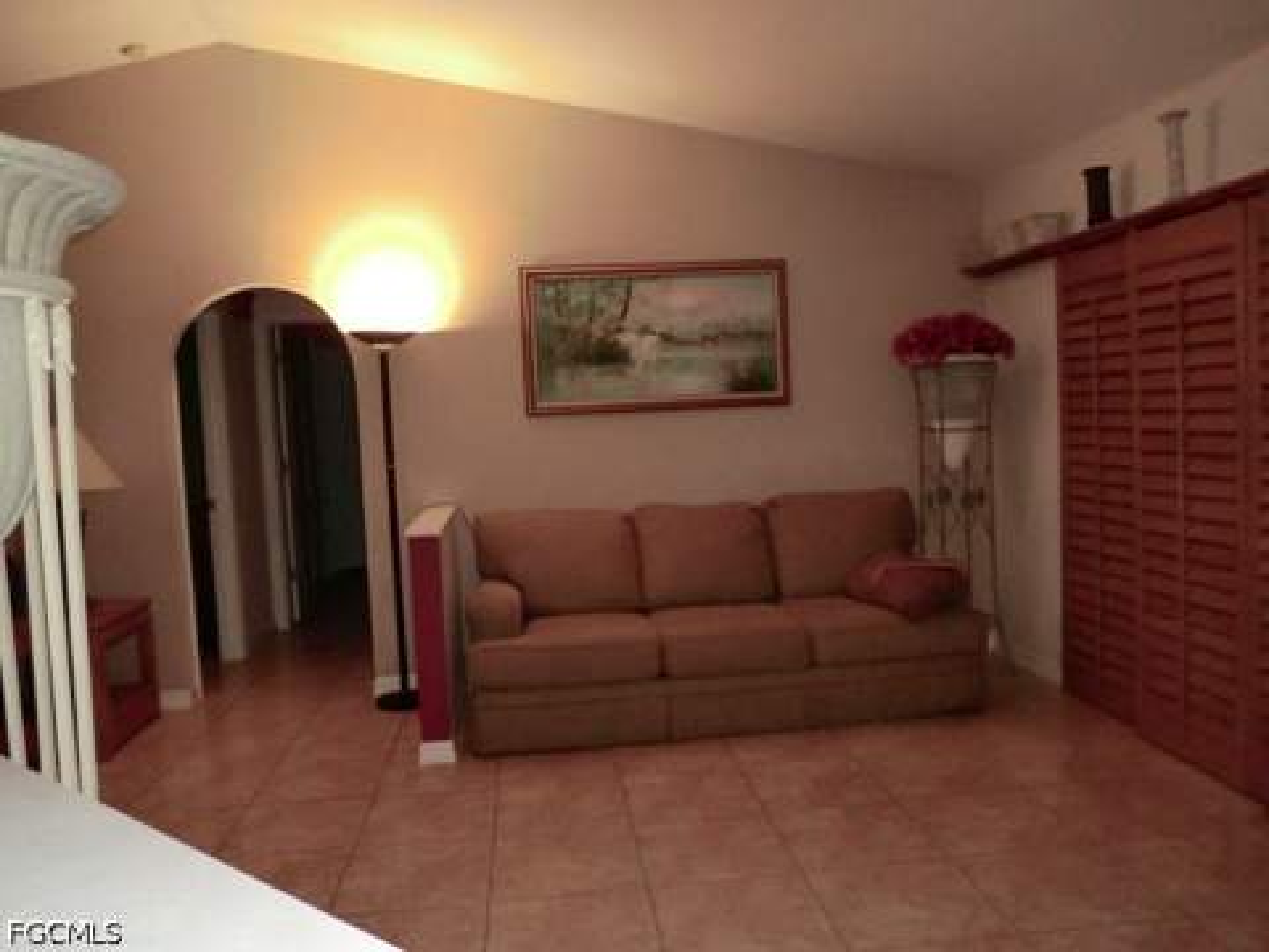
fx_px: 990
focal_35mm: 27
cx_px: 634
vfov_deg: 51.4
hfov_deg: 65.3
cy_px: 476
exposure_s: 1/60
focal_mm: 4.9
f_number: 3.2
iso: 400
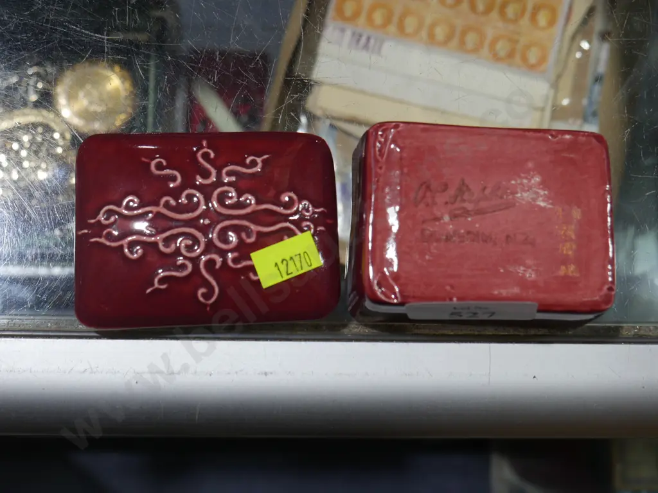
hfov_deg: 39.7
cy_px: 246
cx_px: 329
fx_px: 912
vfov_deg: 30.3
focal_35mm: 48
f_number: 5.2
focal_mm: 24
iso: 250
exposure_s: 1/60
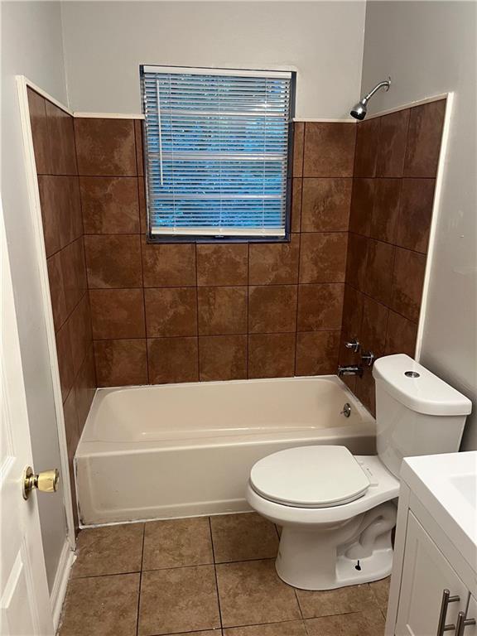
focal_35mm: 26
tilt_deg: -15.1
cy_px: 318
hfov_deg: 53.1
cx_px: 238
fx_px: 478
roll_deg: +0.2
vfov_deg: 67.3
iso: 160
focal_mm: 5.1
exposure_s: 1/60
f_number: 1.6
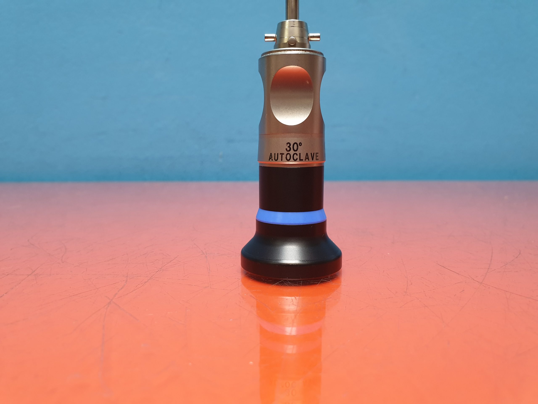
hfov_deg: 67.3
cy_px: 202
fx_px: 404
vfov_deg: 53.1
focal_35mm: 26
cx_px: 269
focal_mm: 4.3
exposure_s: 1/50
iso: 200
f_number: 2.4
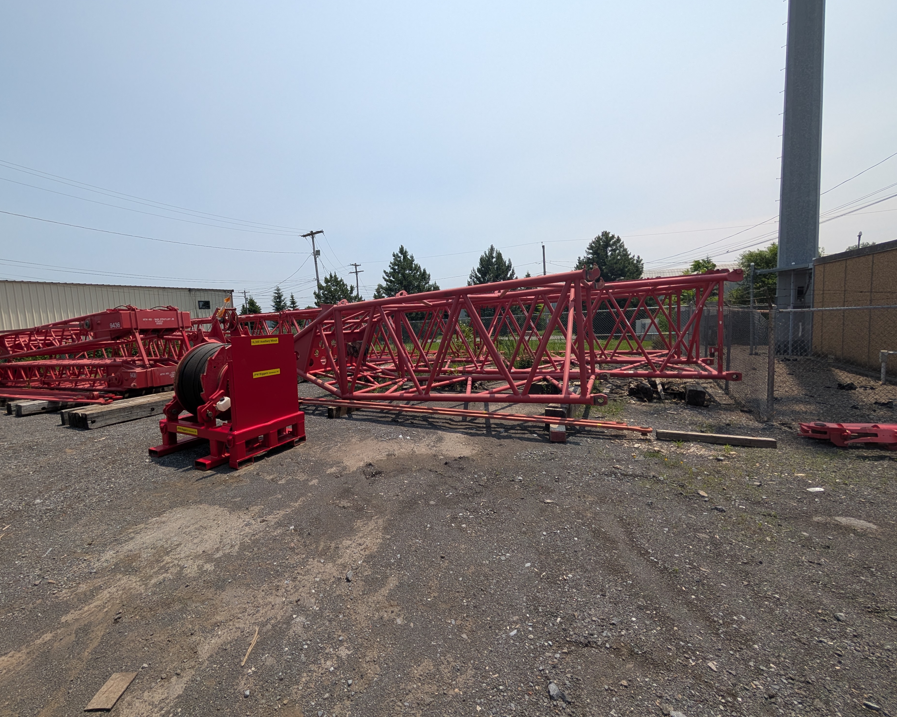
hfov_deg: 104.5
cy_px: 347
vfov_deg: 92.2
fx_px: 345
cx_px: 402
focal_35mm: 13
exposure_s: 1/4184
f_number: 1.7
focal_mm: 2.02
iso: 58
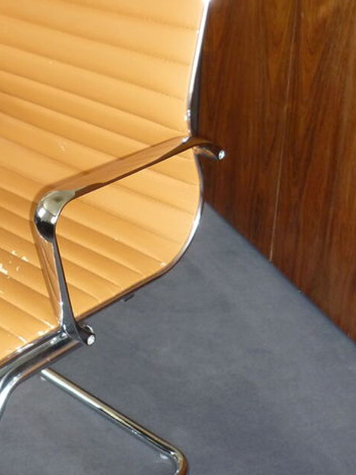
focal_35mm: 70
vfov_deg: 27.7
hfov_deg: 20.5
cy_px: 191
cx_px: 23
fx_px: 960
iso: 200
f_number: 2.8
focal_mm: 5.5
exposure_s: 1/30
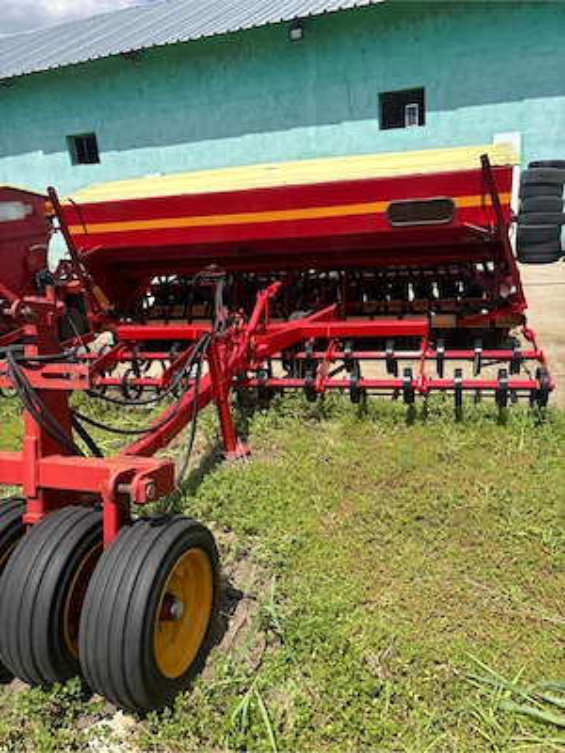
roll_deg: +3.5
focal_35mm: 26
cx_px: 282
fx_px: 566
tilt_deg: -17.8
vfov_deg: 67.3
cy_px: 376
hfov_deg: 53.1
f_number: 1.6
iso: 50
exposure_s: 1/2451
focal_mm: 5.96
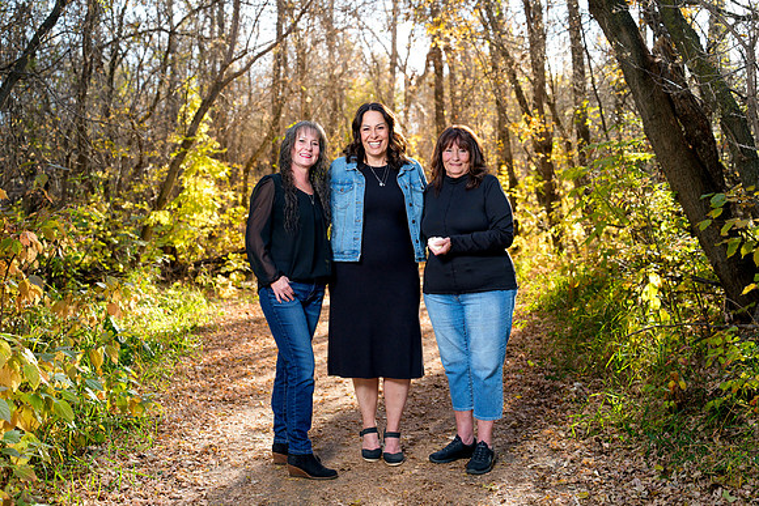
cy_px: 253
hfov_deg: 39.6
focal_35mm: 50
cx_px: 380
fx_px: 1054
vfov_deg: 27.0
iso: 400
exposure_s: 1/160
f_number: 3.5
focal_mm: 50
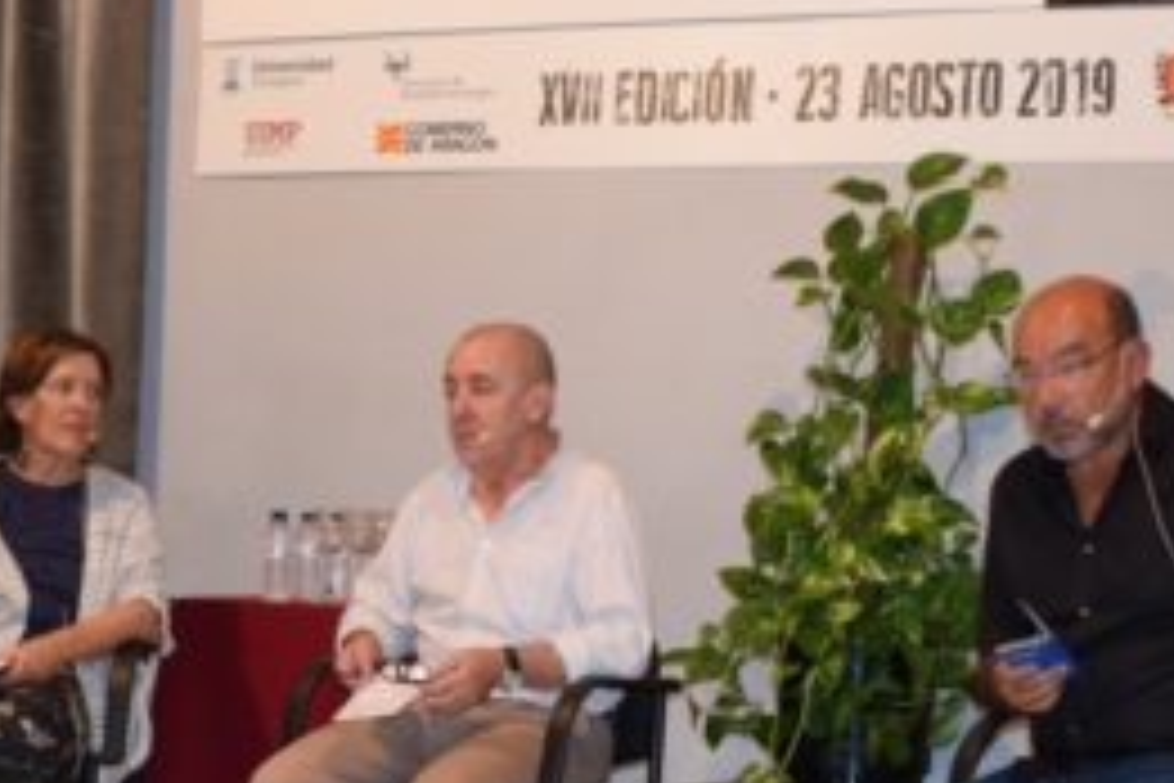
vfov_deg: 15.5
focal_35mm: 88
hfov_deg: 23.1
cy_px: 486
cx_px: 544
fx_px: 2870
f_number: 3.8
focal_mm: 22
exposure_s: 1/60
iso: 1100
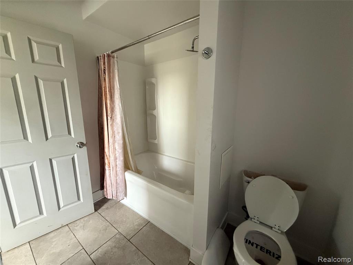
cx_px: 176
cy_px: 132
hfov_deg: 102.1
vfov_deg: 85.7
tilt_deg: -10.7
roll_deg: +0.5
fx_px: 143
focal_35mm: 14
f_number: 2.2
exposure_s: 1/60
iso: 640
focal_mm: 2.22
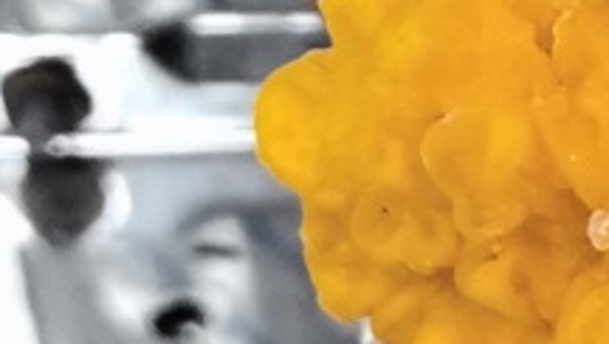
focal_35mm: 290
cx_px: 998
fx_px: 4688
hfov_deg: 7.3
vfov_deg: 4.1
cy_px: -667
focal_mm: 5.72
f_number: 2
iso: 160
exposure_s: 1/100
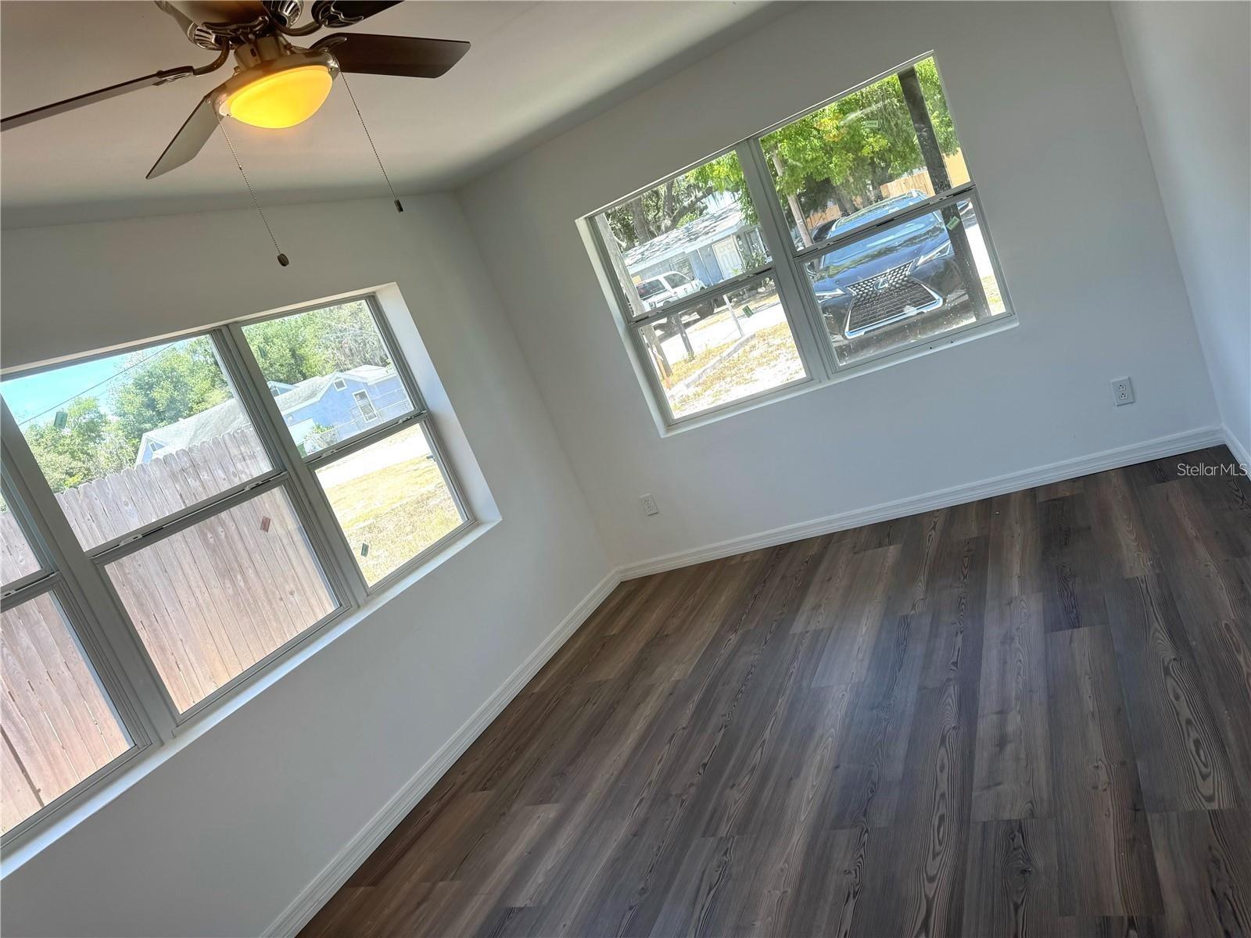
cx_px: 626
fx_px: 867
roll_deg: +22.4
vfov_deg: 56.8
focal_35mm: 24
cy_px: 469
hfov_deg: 71.6
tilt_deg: -9.6
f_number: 1.78
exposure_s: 1/474
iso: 80
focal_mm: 6.86
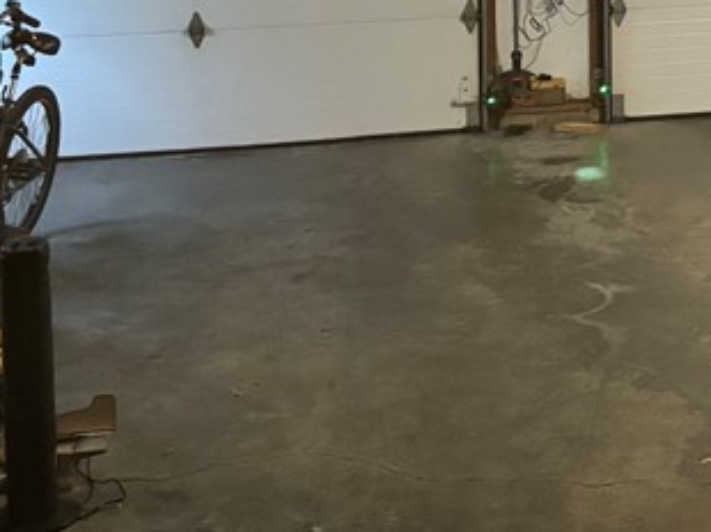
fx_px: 1765
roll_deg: -0.2
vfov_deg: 16.4
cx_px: 853
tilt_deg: -5.0
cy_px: -110
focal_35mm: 86
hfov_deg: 21.2
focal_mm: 5.96
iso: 500
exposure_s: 1/40
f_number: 1.6
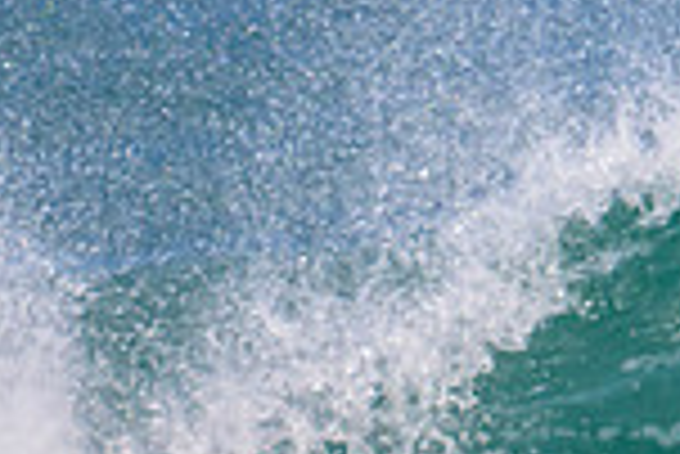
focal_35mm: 4189
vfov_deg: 0.3
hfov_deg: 0.5
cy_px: 601
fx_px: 79200
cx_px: 801
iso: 800
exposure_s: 1/2000
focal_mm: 800
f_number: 11
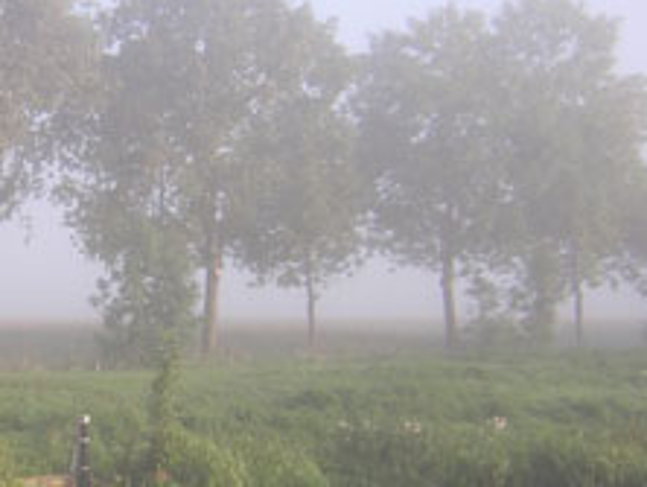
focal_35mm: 81
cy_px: 303
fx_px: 1516
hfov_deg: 23.1
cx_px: 3
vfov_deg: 18.2
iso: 100
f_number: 2.7
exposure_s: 1/322
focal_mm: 5.2
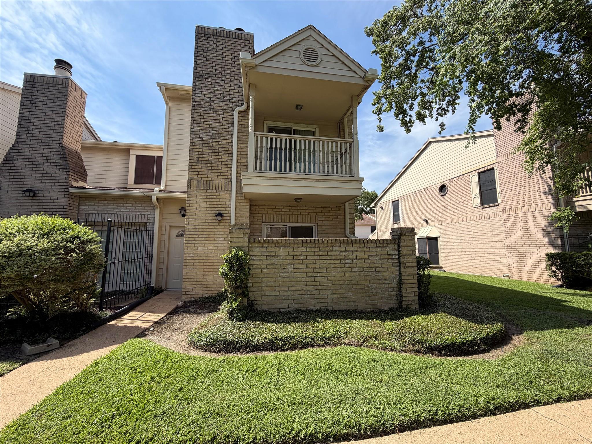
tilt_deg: +6.3
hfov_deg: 102.1
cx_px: 296
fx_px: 239
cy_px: 222
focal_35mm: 14
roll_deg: +1.0
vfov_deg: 85.7
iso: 25
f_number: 2.2
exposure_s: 1/770
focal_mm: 2.22
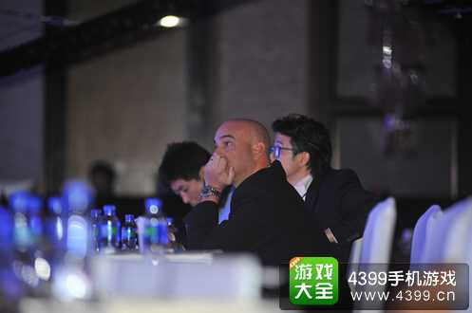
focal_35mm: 200
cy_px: 156
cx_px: 236
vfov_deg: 6.8
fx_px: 2619
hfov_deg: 10.3
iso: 1000
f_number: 2.8
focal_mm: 200
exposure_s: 1/125
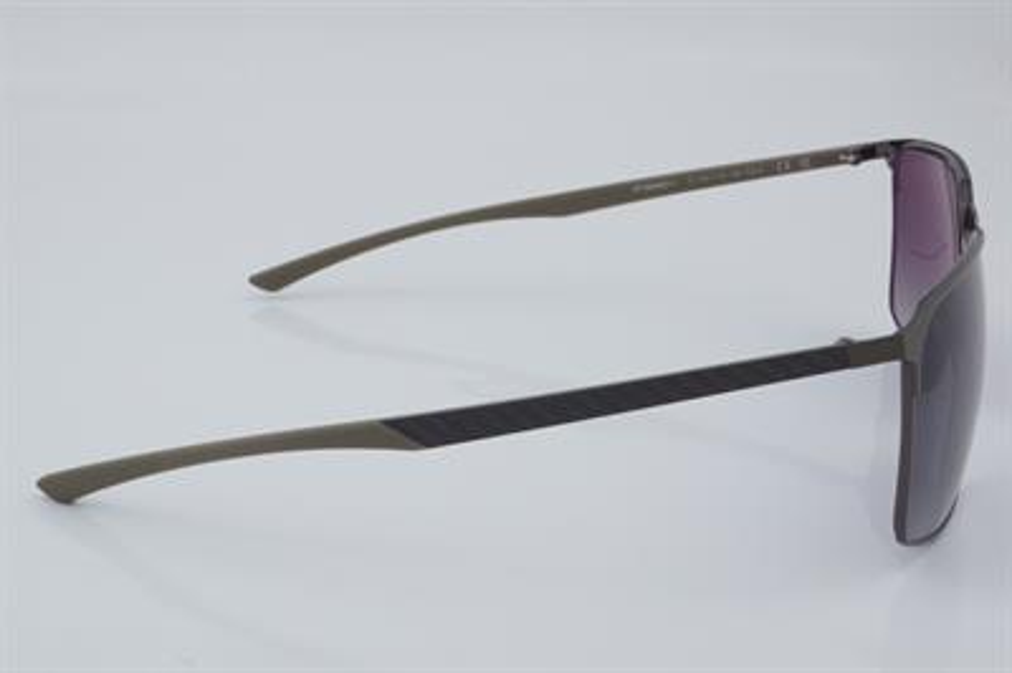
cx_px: 506
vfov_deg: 20.1
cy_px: 336
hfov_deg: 29.9
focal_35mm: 68
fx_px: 1896
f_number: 32
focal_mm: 45
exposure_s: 1/4
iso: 100
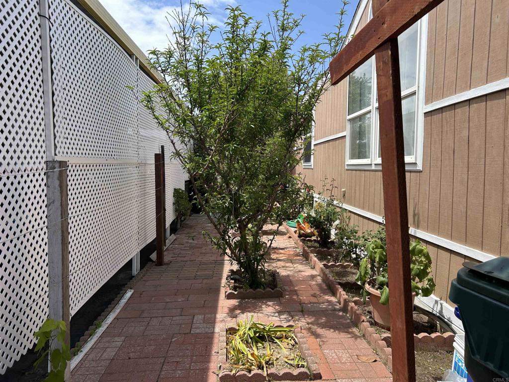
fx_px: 382
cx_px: 254
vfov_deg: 53.1
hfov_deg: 67.3
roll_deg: -0.3
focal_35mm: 26
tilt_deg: -3.5
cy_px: 191
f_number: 1.5
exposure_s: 1/2299
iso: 50
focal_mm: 5.7
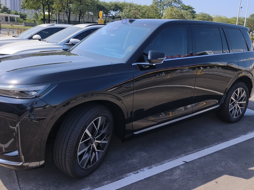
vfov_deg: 46.3
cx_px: 120
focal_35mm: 30
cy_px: 69
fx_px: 220
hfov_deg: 59.9
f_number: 1.75
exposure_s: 1/2014
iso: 72
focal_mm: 5.5
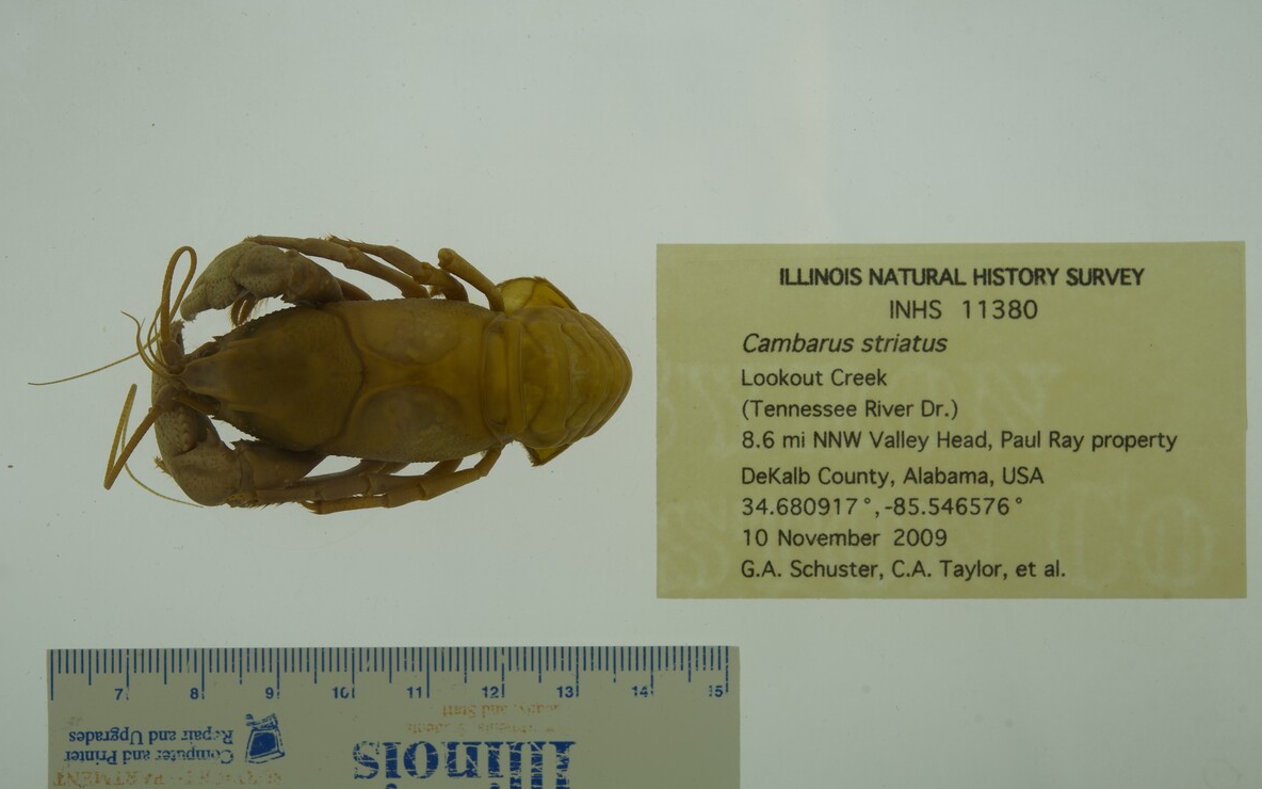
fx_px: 2132
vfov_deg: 21.0
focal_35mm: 62
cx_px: 633
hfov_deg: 33.0
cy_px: 384
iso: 50
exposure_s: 1/80
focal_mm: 60
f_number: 9
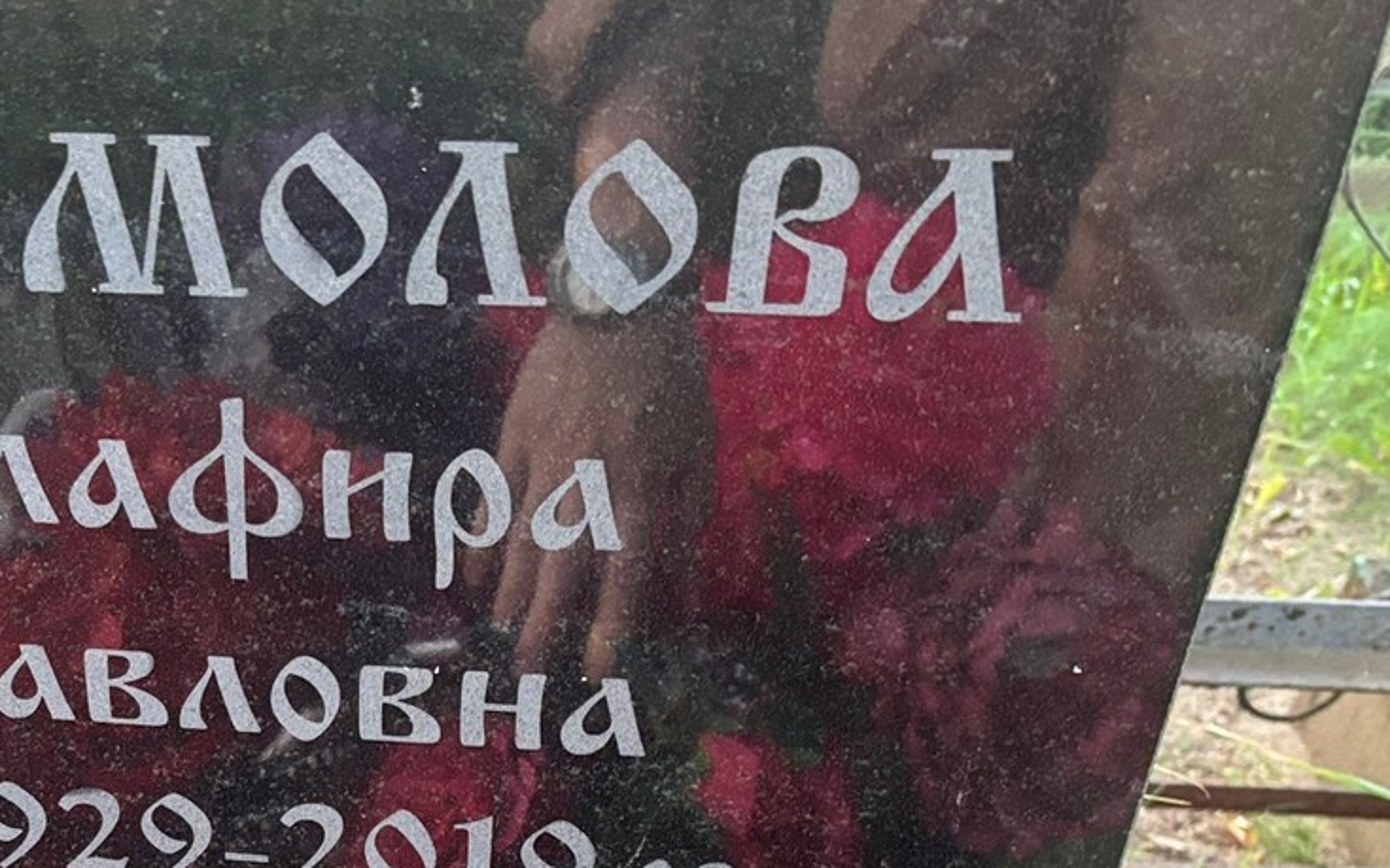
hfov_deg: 36.0
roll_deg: +4.3
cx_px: 238
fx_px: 2045
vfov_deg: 23.0
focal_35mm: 54
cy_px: 862
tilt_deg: -40.1
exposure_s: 1/60
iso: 320
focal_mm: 5.96
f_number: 1.6
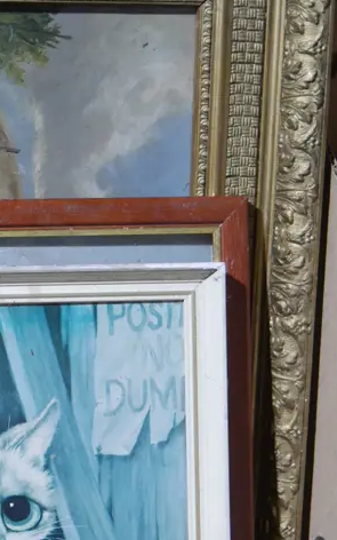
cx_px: -16
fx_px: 1014
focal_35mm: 69
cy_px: 331
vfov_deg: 29.7
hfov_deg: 18.3
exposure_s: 1/60
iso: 500
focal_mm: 15
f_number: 3.6
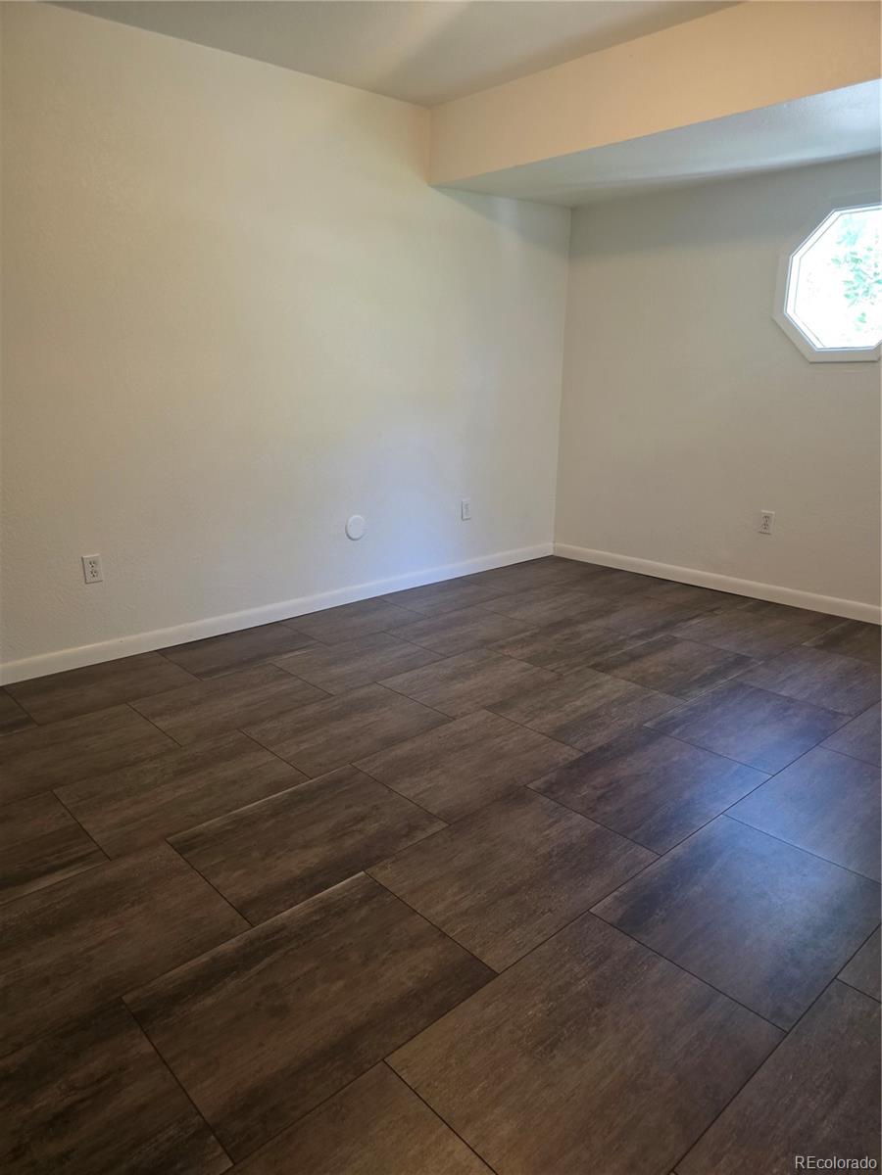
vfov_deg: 73.9
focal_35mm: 23
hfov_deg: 58.9
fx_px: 781
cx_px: 441
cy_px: 588
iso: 400
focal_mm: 6.3
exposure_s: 1/120
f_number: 1.7
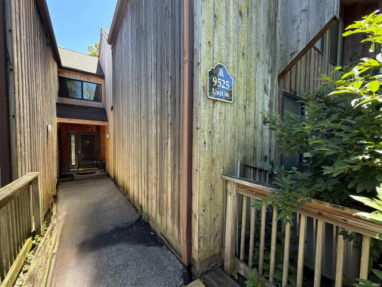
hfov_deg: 102.1
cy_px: 144
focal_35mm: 14
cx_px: 191
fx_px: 154
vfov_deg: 85.7
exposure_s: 1/192
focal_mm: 2.22
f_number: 2.2
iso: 64
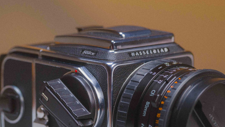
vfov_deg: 7.1
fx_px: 1020
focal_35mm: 171
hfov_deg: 12.6
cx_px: 116
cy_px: 92
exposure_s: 1/125
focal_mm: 100
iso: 1250
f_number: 4
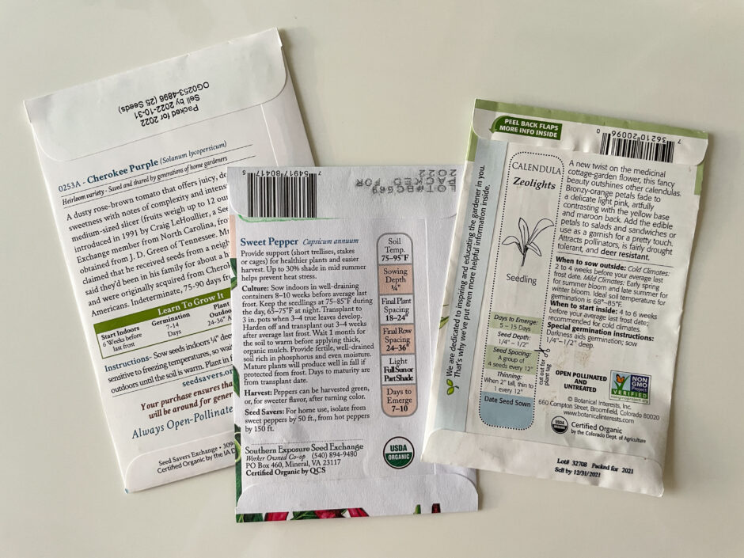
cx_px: 372
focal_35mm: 26
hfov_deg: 67.3
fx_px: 559
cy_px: 279
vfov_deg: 53.1
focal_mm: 4.2
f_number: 1.6
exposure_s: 1/60
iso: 100
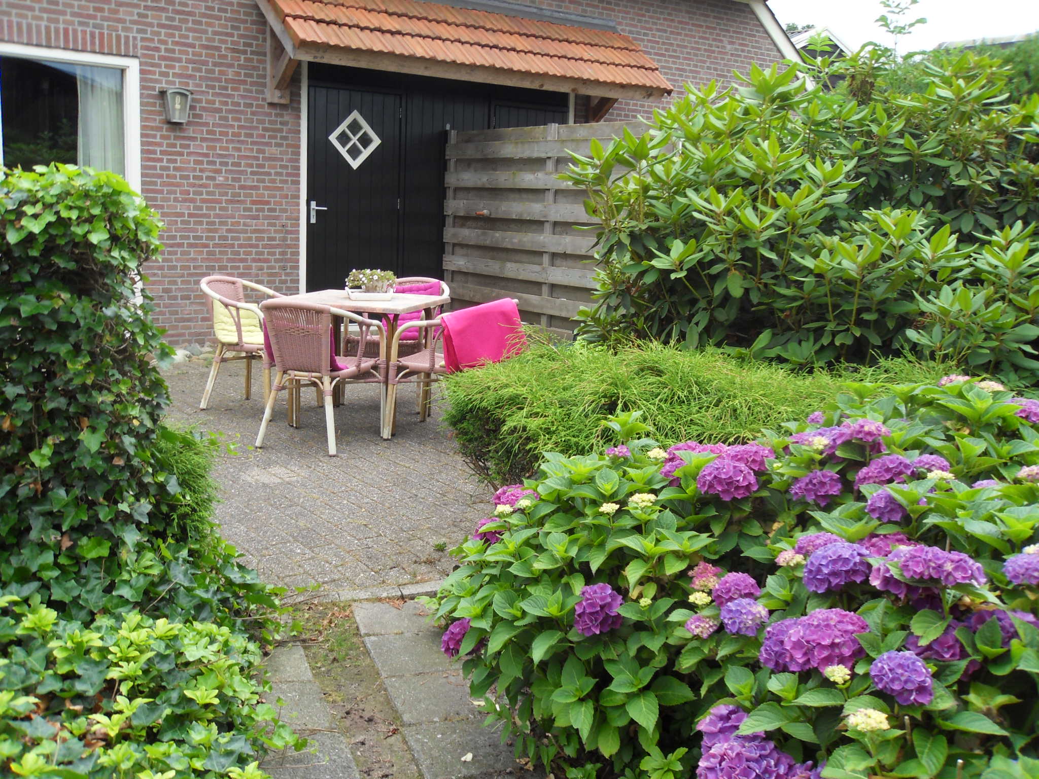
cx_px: 520
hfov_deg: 52.6
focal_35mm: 35
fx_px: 1051
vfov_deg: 40.7
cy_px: 390
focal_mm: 6.3
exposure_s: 1/180
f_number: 3.5
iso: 80
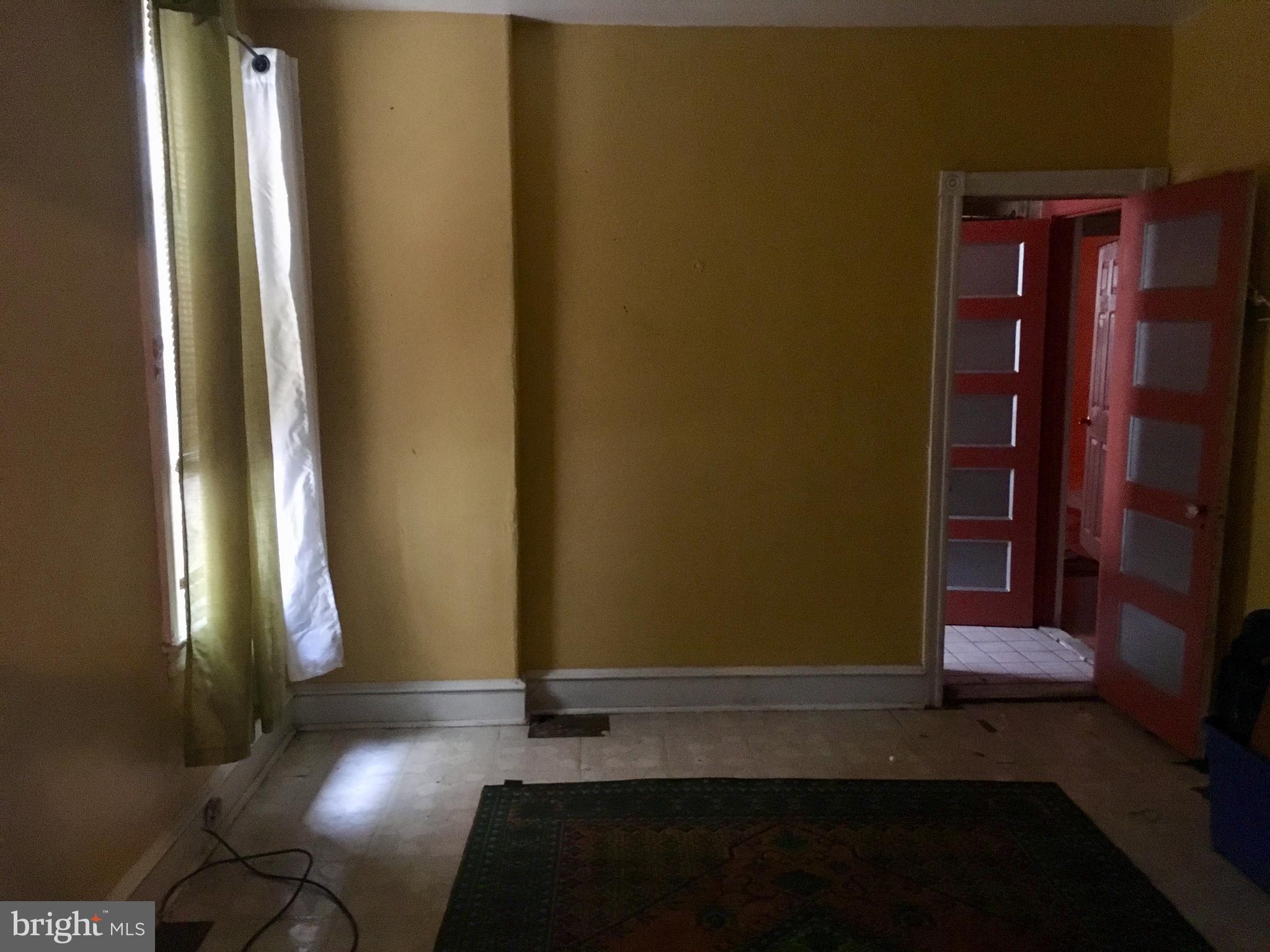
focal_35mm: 29
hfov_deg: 61.7
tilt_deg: -7.4
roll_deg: +0.7
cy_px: 476
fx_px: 1064
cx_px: 635
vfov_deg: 48.2
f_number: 2.2
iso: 320
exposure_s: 1/15
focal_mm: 4.15
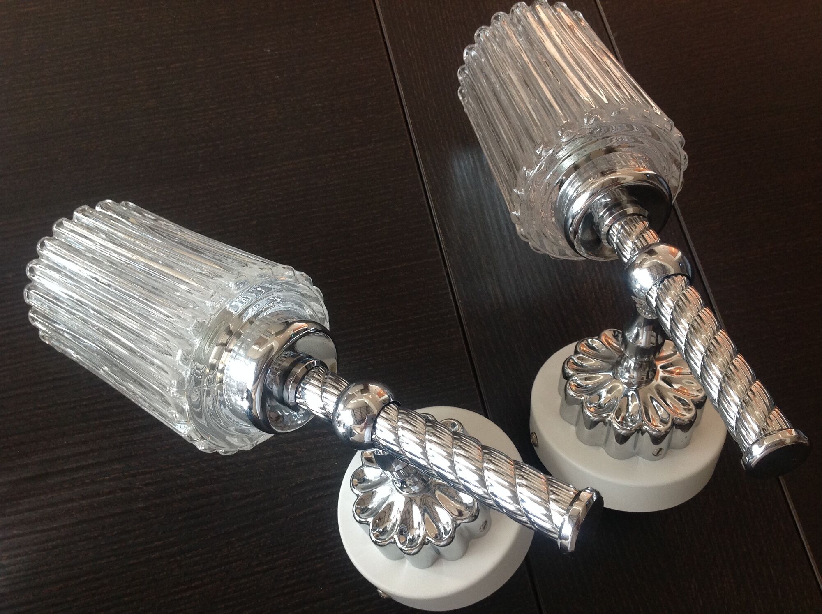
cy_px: 307
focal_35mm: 35
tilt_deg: -70.7
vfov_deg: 40.6
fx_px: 830
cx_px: 411
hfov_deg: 52.7
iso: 100
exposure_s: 1/120
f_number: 2.4
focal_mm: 4.28
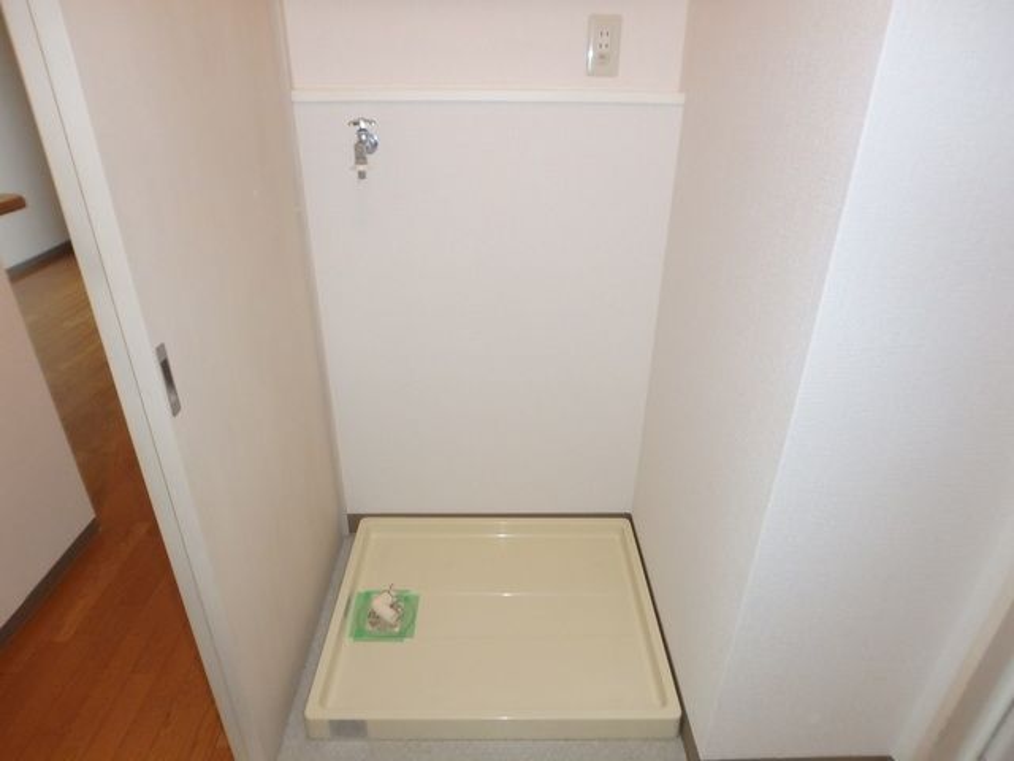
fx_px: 615
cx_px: 507
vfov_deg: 63.4
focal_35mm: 21
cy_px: 380
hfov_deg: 79.0
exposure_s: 1/30
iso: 400
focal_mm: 3.7
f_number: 3.5
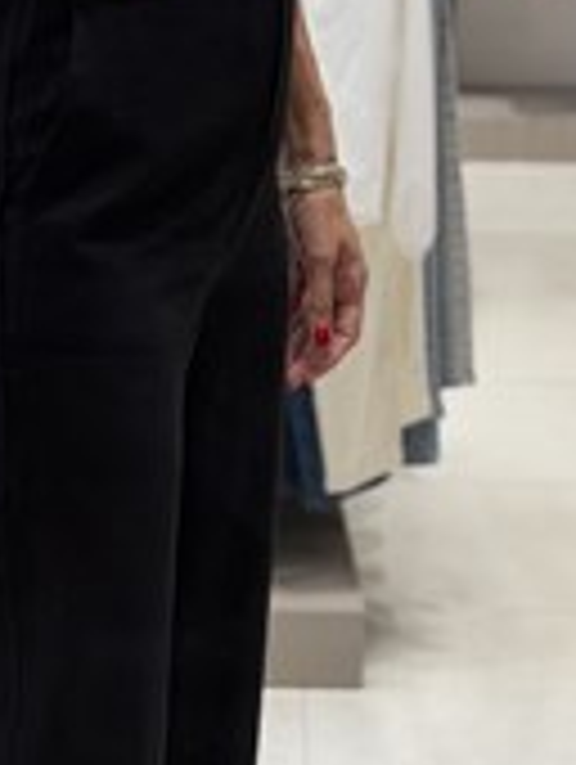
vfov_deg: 15.4
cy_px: 724
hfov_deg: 11.7
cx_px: 74
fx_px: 2788
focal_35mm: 126
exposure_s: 1/100
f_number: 1.78
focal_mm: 6.76
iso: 50
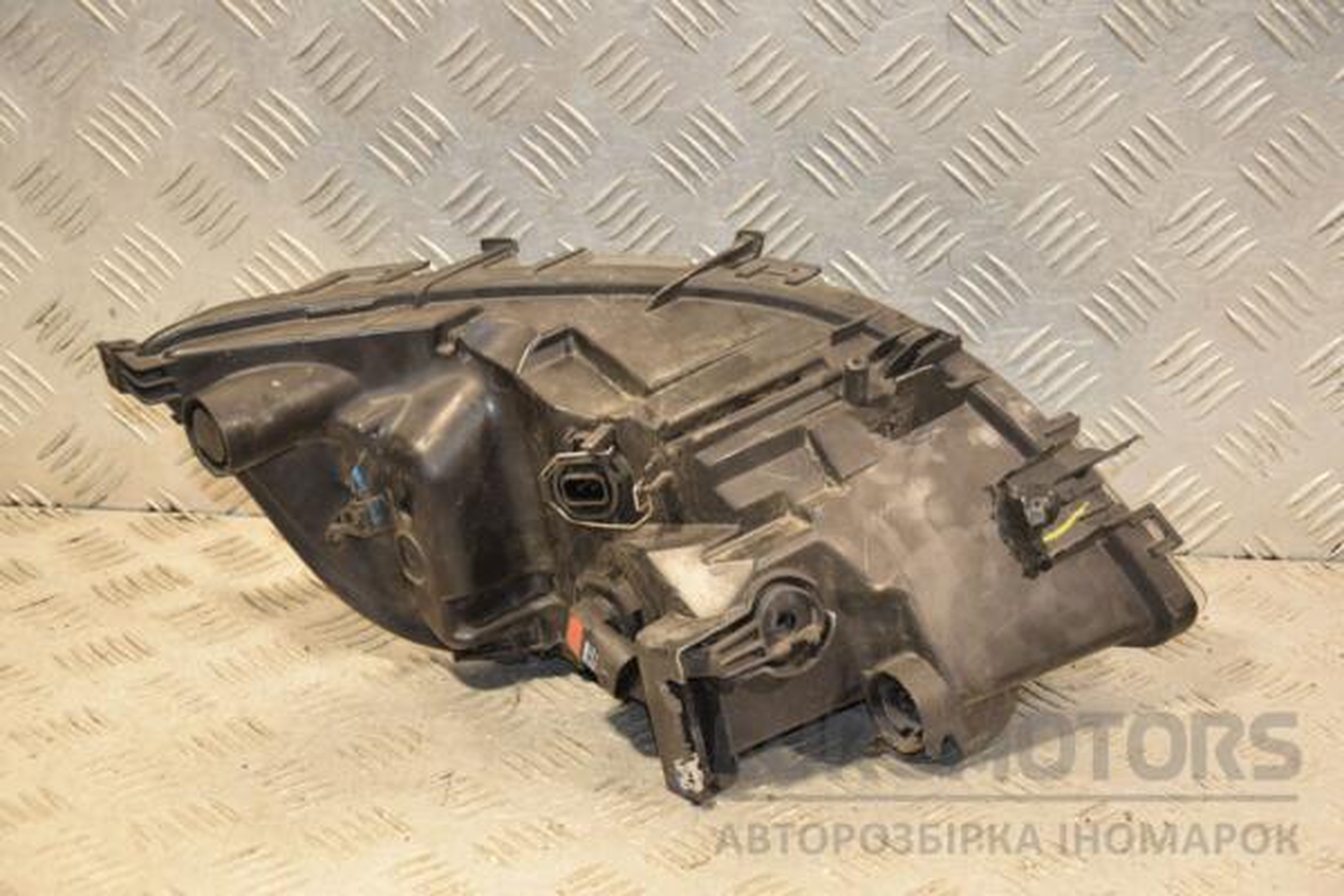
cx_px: 672
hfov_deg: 26.0
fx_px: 2912
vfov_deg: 17.5
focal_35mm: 78
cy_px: 448
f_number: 5
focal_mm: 52
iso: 800
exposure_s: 1/125
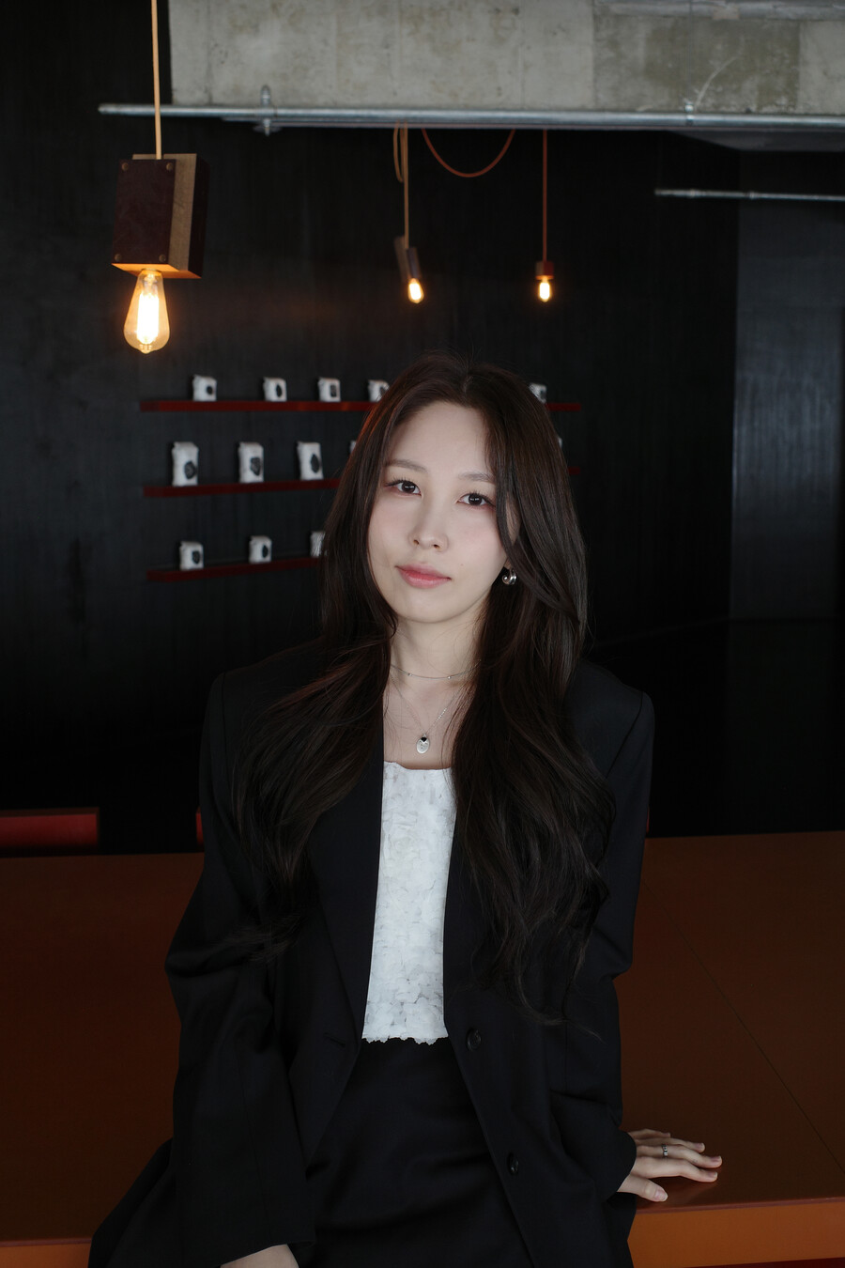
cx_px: 422
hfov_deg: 37.9
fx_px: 1232
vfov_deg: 54.4
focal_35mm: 35
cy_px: 634
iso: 200
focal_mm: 18.3
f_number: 3.5
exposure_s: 1/40
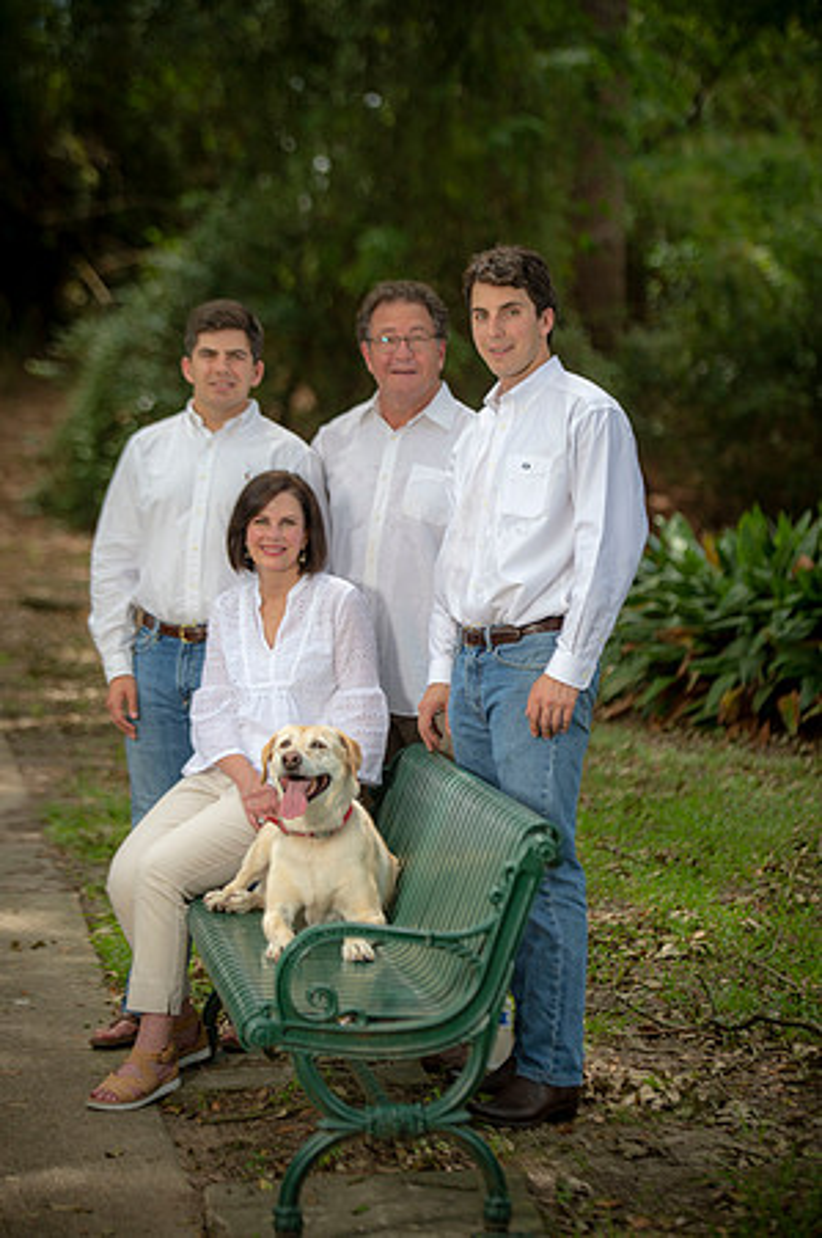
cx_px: 411
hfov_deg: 13.0
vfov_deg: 19.5
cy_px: 619
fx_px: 3604
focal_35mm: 105
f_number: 3.2
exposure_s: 1/125
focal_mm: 105
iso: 100
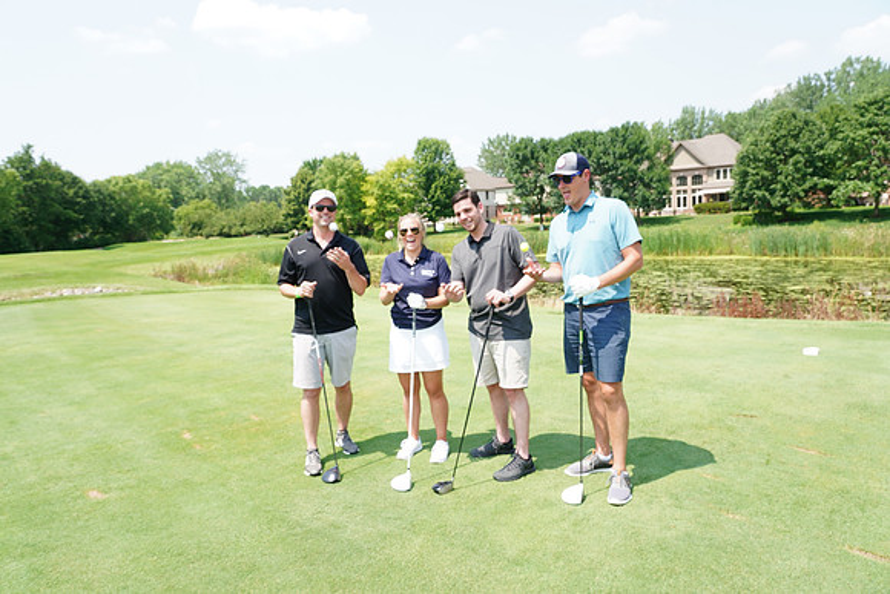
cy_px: 297
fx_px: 593
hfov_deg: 73.7
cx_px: 445
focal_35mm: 24
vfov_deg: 53.2
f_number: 9
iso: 250
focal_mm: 24
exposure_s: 1/200
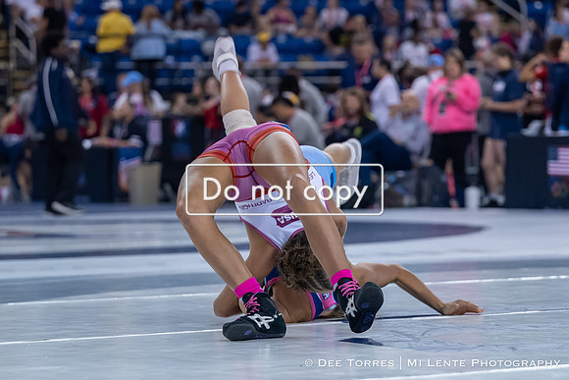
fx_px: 2479
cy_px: 229
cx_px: 324
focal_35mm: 157
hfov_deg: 13.1
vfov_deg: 8.8
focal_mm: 93
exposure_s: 1/800
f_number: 2.8
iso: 1600
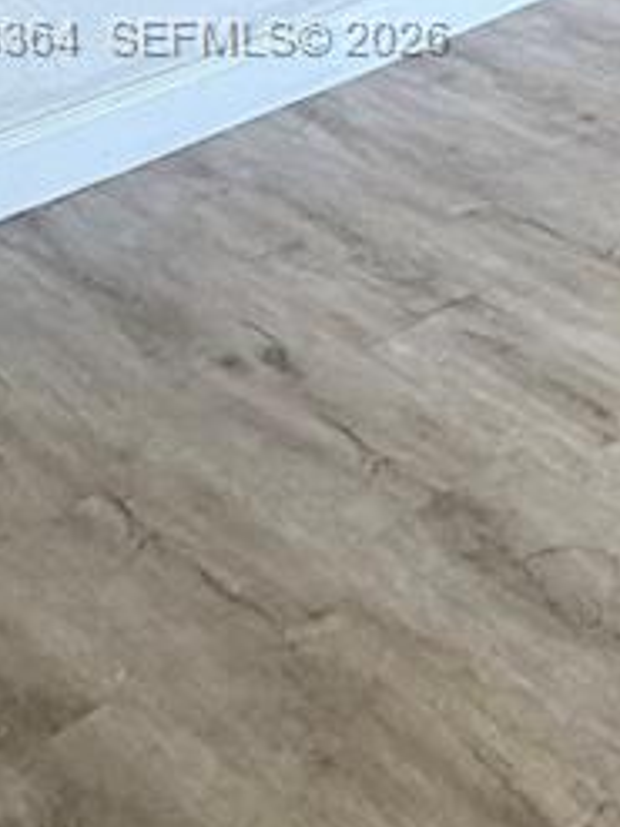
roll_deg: -1.1
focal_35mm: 68
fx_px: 1625
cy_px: 40
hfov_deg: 15.7
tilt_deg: -27.6
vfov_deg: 27.3
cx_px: 1334
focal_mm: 2.22
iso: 250
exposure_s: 1/60
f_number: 2.2
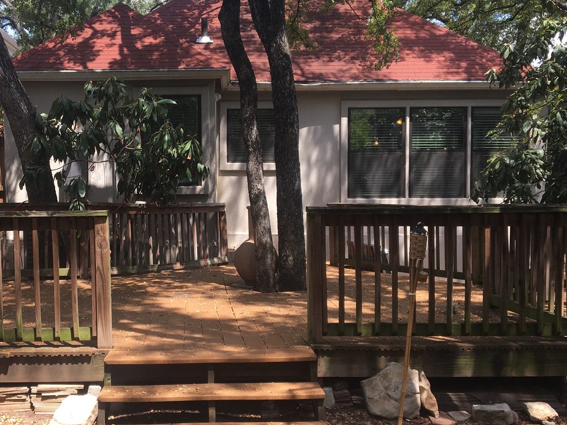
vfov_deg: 35.1
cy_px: 216
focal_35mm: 41
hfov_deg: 45.3
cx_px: 207
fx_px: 671
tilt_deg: -1.0
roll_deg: +0.5
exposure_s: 1/407
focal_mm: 4.15
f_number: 2.2
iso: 25
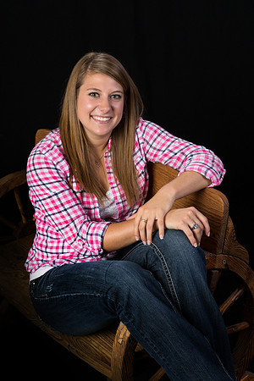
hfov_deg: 37.9
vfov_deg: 54.4
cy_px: 190
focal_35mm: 35
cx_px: 127
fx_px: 370
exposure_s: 1/160
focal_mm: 35
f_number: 5.6
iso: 100
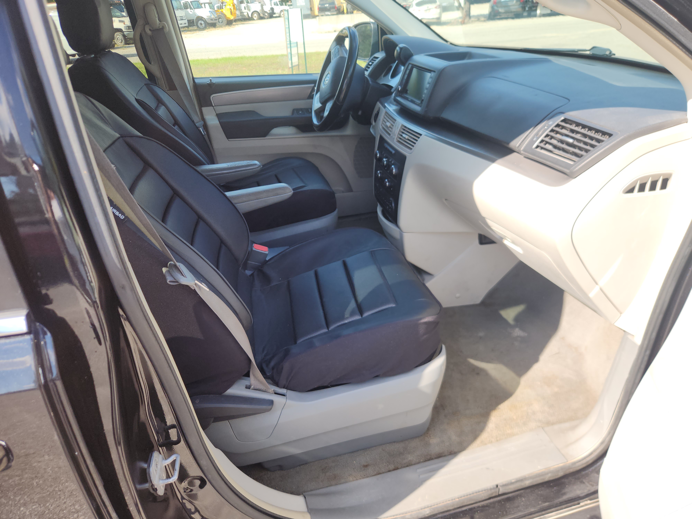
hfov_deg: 73.9
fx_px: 460
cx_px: 346
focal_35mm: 23
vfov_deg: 58.9
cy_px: 260
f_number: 1.8
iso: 20
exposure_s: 1/304
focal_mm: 5.4
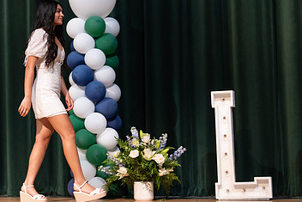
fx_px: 806
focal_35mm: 96
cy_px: 84
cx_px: 70
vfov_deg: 14.3
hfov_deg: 21.0
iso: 640
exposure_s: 1/320
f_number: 1.2
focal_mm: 50
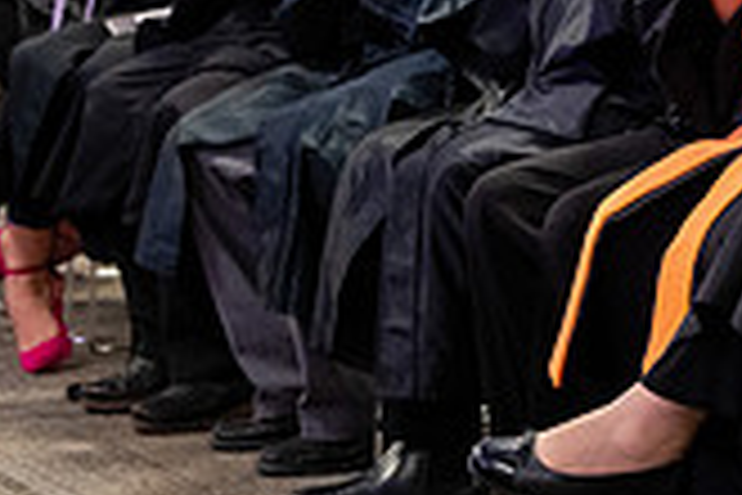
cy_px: -226
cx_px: 1112
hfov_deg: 8.7
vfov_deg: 5.9
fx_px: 4761
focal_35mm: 231
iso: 2500
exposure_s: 1/200
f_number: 2.8
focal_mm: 56
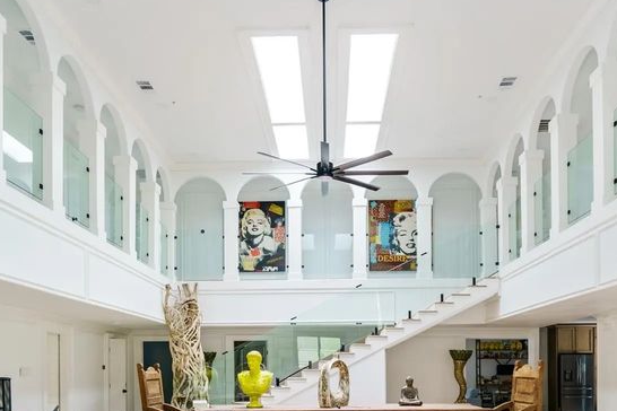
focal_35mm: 30
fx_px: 514
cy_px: 316
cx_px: 316
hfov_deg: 61.9
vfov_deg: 42.1
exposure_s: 1/13
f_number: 4
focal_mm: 16
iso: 320
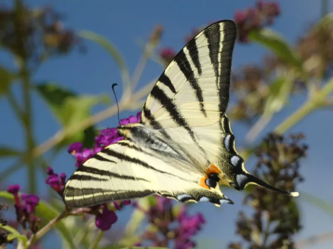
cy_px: 124
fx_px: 2482
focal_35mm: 258
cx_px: 166
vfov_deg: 5.8
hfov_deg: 7.7
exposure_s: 1/160
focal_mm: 46.2
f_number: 5.5
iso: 80
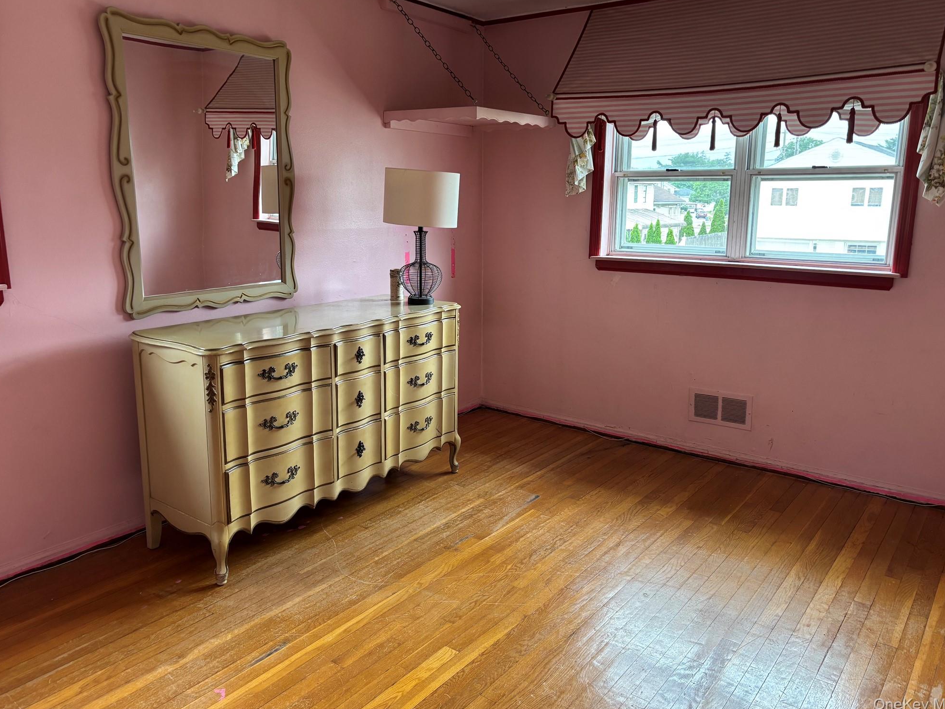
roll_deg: -0.3
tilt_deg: -11.1
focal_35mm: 27
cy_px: 348
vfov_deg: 51.4
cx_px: 480
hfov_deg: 65.3
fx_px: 737
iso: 125
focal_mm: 5.96
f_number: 1.6
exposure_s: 1/94
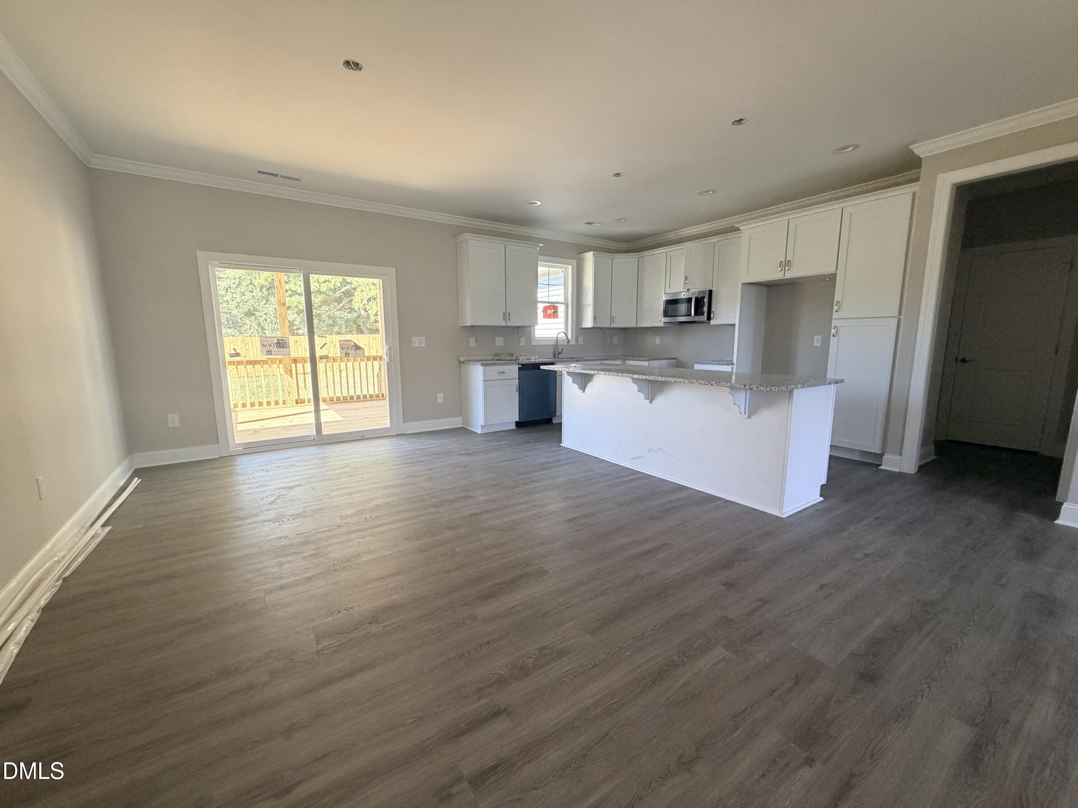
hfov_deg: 102.1
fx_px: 436
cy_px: 404
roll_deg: +1.0
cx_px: 539
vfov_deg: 85.7
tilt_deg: -7.8
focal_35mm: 14
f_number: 2.2
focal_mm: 2.22
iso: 250
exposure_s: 1/121
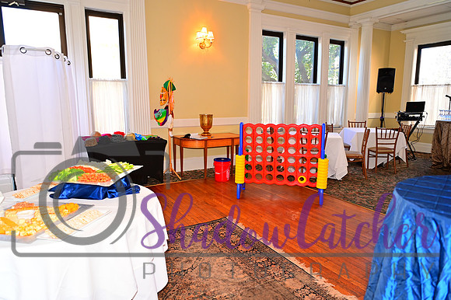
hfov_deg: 73.8
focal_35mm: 24
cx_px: 226
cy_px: 150
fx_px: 300
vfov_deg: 53.1
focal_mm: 24
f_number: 2.8
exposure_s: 1/200
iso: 640
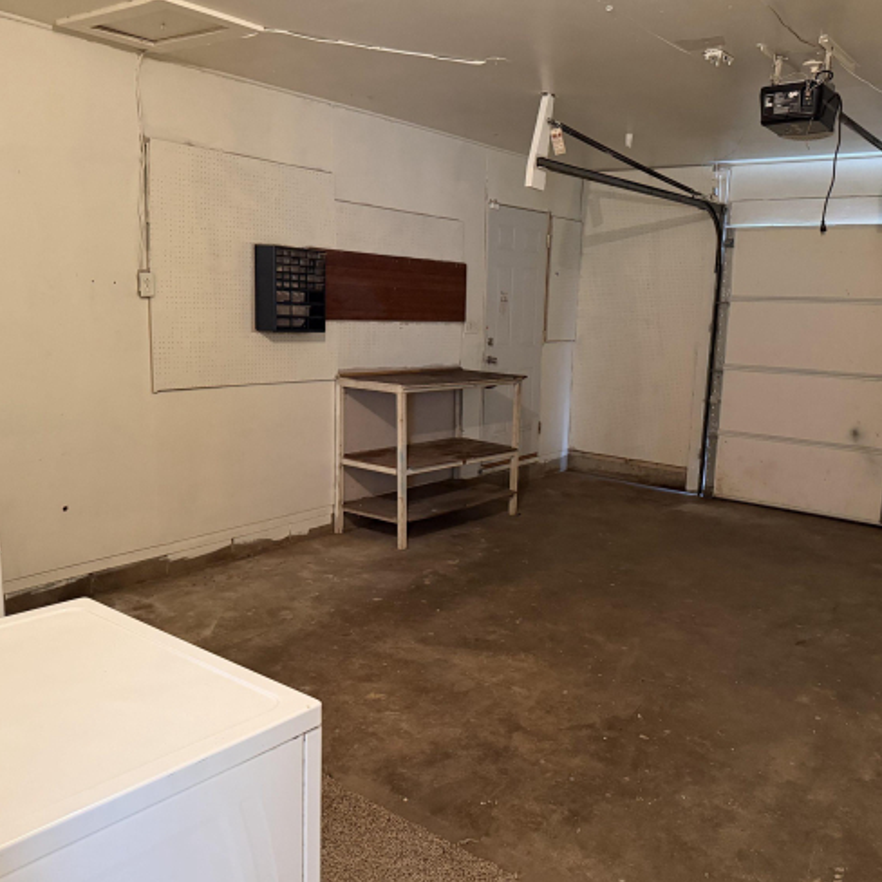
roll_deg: -2.5
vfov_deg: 55.6
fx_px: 836
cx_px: 511
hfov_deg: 55.4
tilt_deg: -10.4
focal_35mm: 29
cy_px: 445
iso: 800
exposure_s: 1/40
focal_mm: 6.76
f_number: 1.78
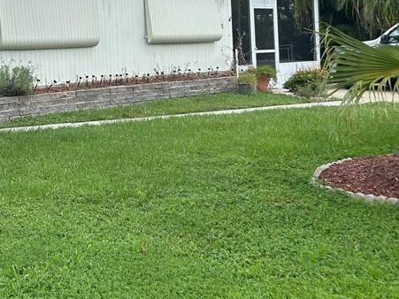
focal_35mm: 59
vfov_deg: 23.9
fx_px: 680
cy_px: 11
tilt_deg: +3.1
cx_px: 77
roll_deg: +2.3
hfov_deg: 31.8
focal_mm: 5.7
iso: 50
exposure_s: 1/3165
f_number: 1.5
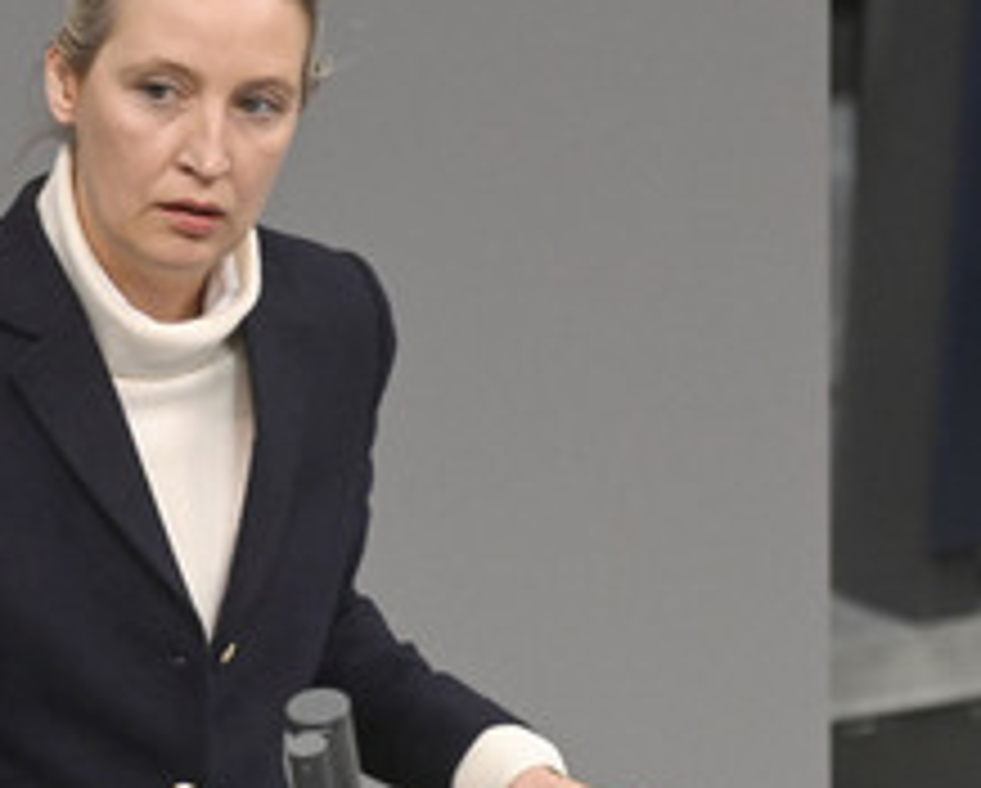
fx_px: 20293
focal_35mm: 698
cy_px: 437
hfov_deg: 2.8
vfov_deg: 2.2
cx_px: 128
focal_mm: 360
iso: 10000
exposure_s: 1/400
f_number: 5.6
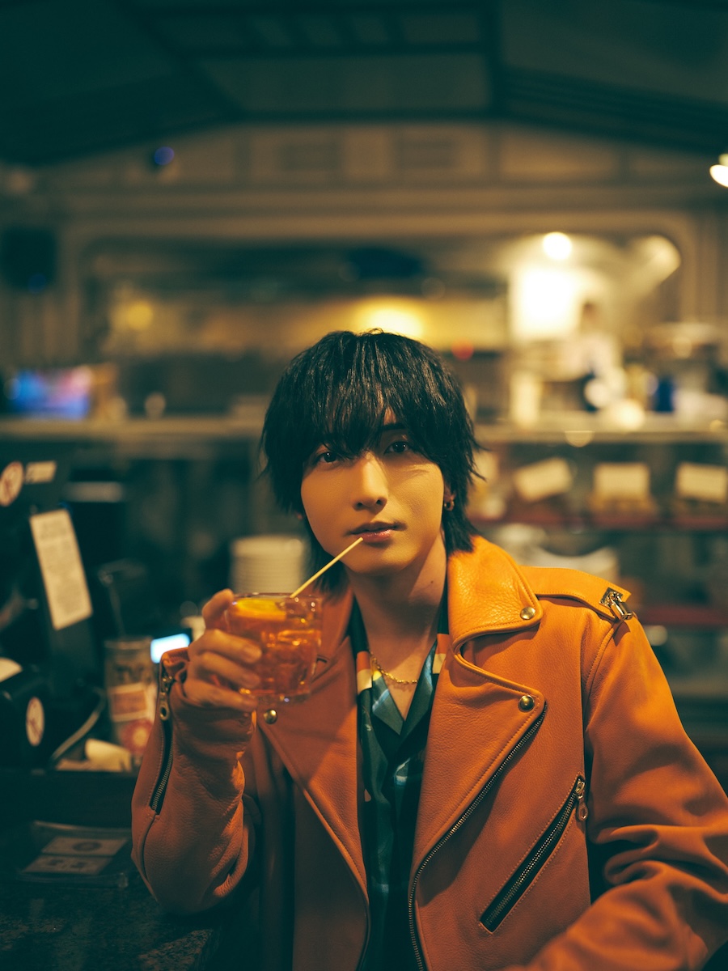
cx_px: 364
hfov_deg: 32.9
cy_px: 486
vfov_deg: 42.9
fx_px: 1234
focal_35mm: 44
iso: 2000
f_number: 1.7
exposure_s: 1/125
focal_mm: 55
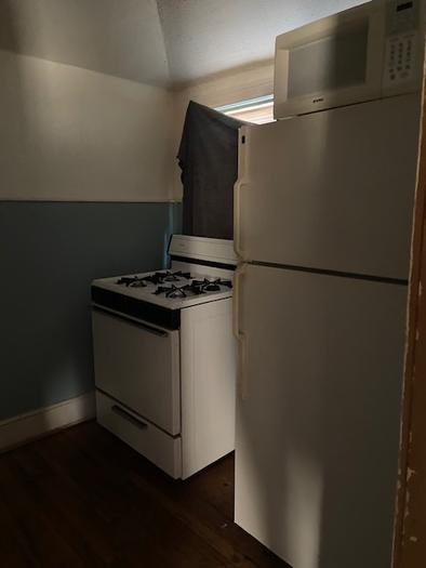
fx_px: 426
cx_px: 213
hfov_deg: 53.1
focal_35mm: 26
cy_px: 284
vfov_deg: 67.3
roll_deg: +1.1
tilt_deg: -9.7
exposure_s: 1/29
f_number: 1.8
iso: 1000
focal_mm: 4.25
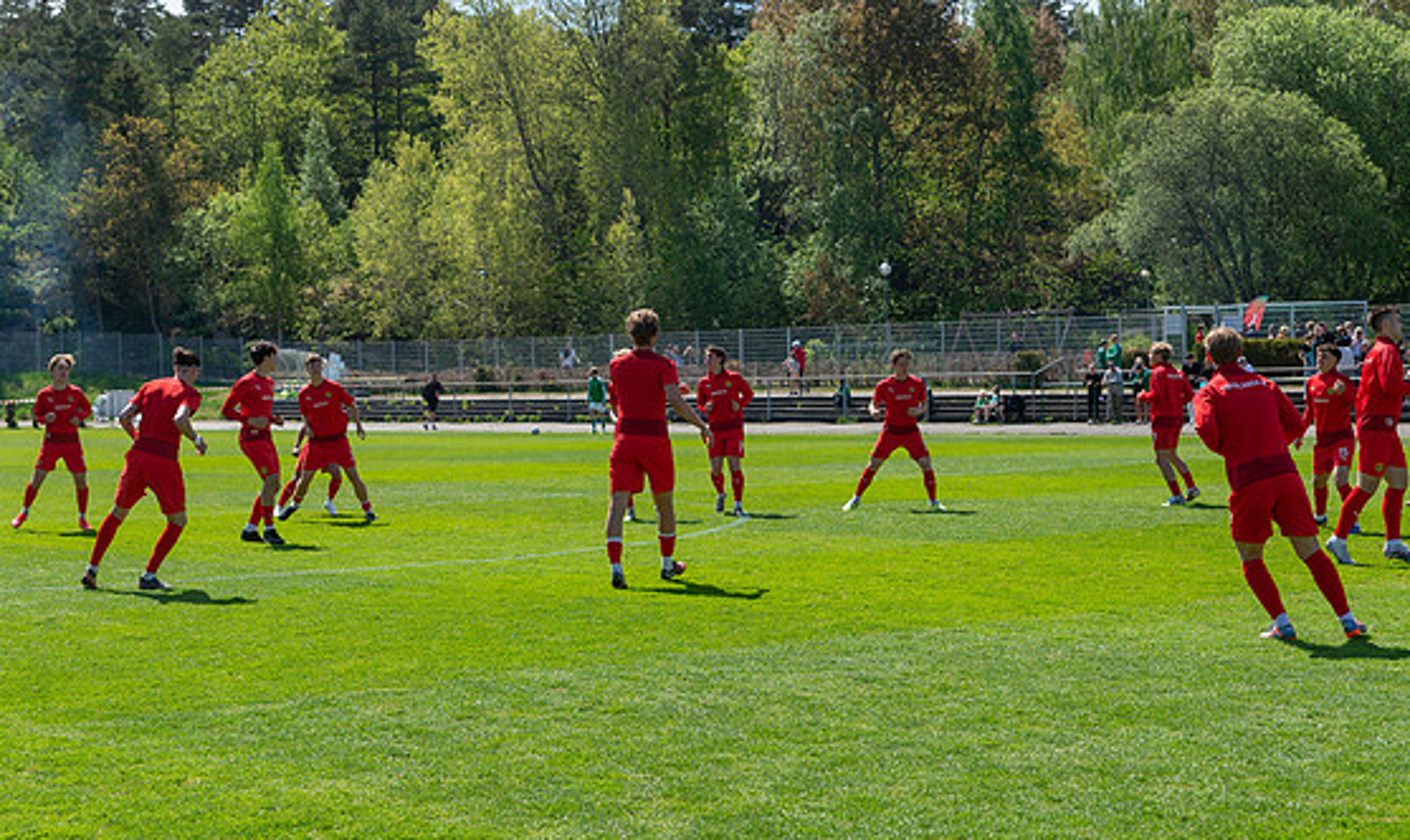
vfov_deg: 19.0
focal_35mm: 66
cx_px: 646
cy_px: 509
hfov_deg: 31.4
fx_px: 2504
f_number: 4
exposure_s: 1/800
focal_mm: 56
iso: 140
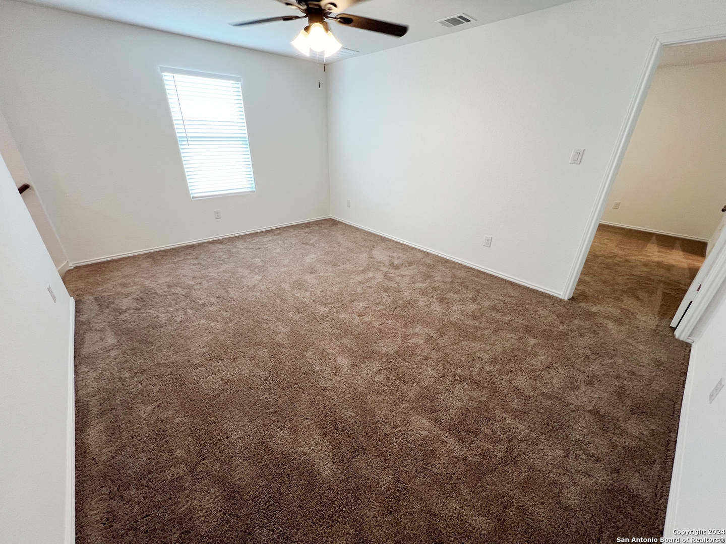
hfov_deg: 106.2
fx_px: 273
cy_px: 272
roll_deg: -1.7
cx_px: 363
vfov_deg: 89.9
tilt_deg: -25.5
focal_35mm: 13
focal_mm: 1.57
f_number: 1.8
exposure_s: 1/60
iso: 125
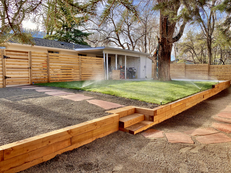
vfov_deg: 53.1
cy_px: 86
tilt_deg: -3.7
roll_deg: -0.4
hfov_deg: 67.3
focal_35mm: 26
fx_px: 174
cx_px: 116
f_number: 1.8
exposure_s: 1/571
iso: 32
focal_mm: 4.25
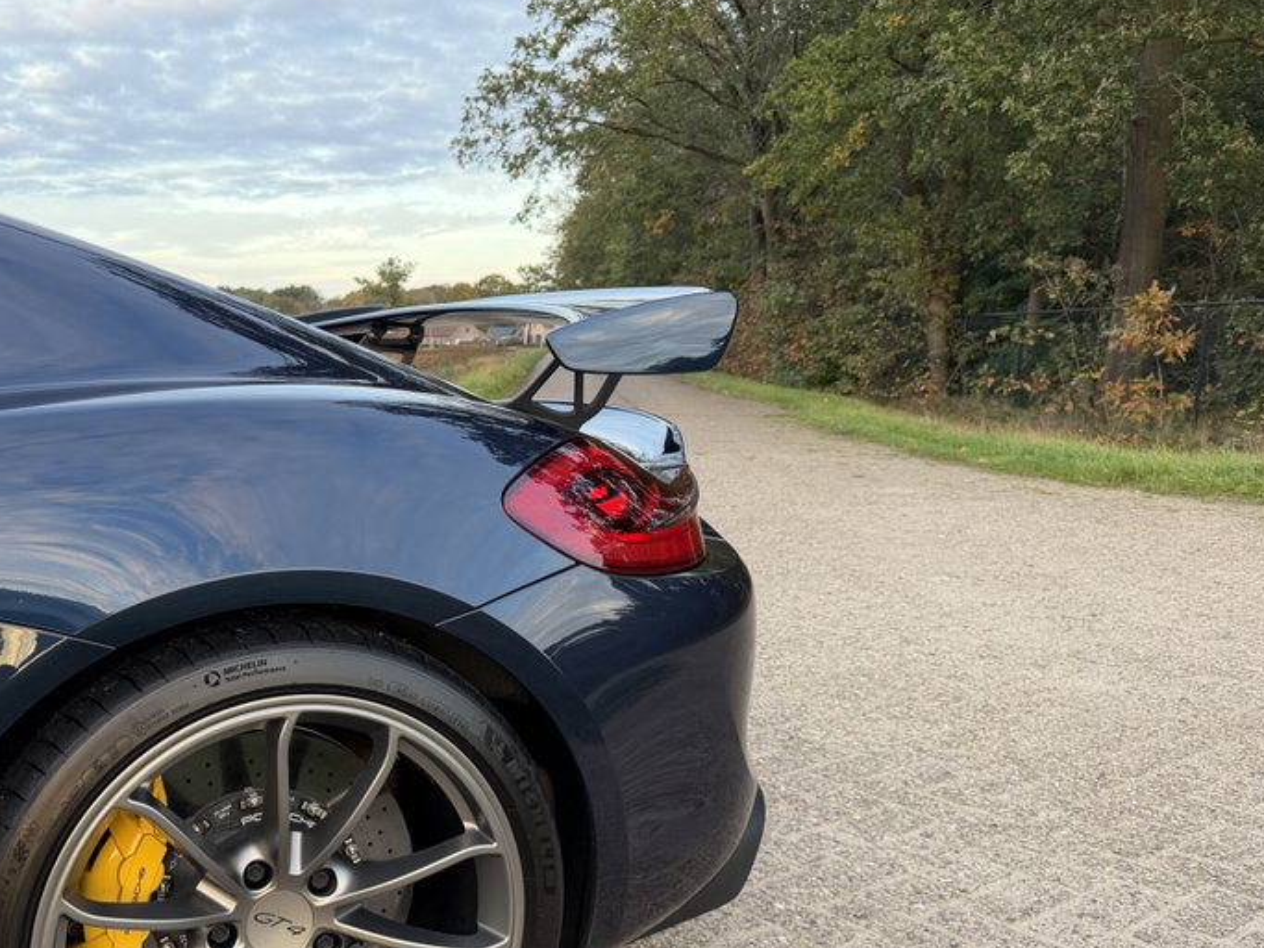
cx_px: 355
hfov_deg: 49.8
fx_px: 1314
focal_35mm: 36
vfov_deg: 39.2
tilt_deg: -12.0
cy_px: 622
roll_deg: -0.5
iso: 160
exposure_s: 1/221
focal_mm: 6.76
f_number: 1.78
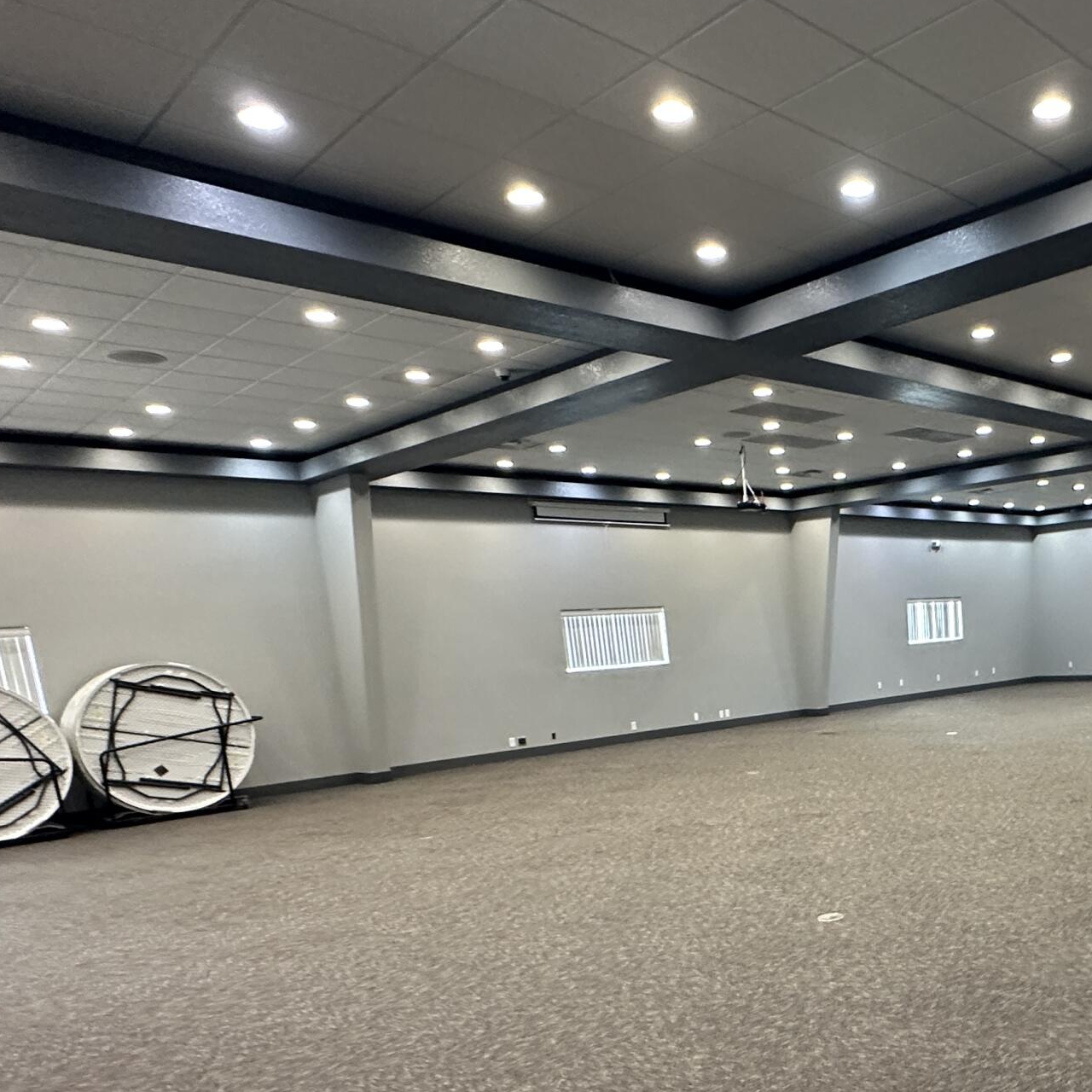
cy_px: 825
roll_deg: +3.6
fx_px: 1035
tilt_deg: -9.5
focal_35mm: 29
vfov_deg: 53.0
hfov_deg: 50.8
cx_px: 931
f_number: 2.2
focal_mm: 2.22
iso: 400
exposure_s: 1/60
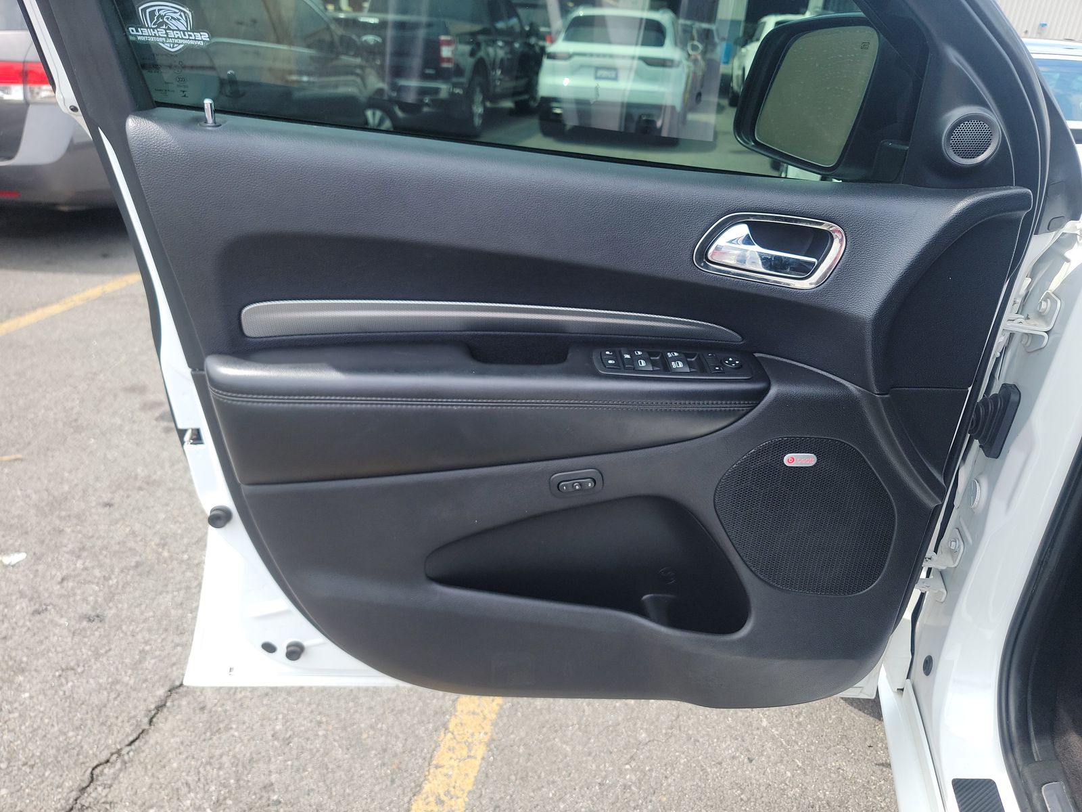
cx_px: 541
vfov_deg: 56.8
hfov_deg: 71.6
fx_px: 750
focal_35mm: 24
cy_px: 406
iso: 50
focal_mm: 6.7
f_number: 1.8
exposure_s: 1/203
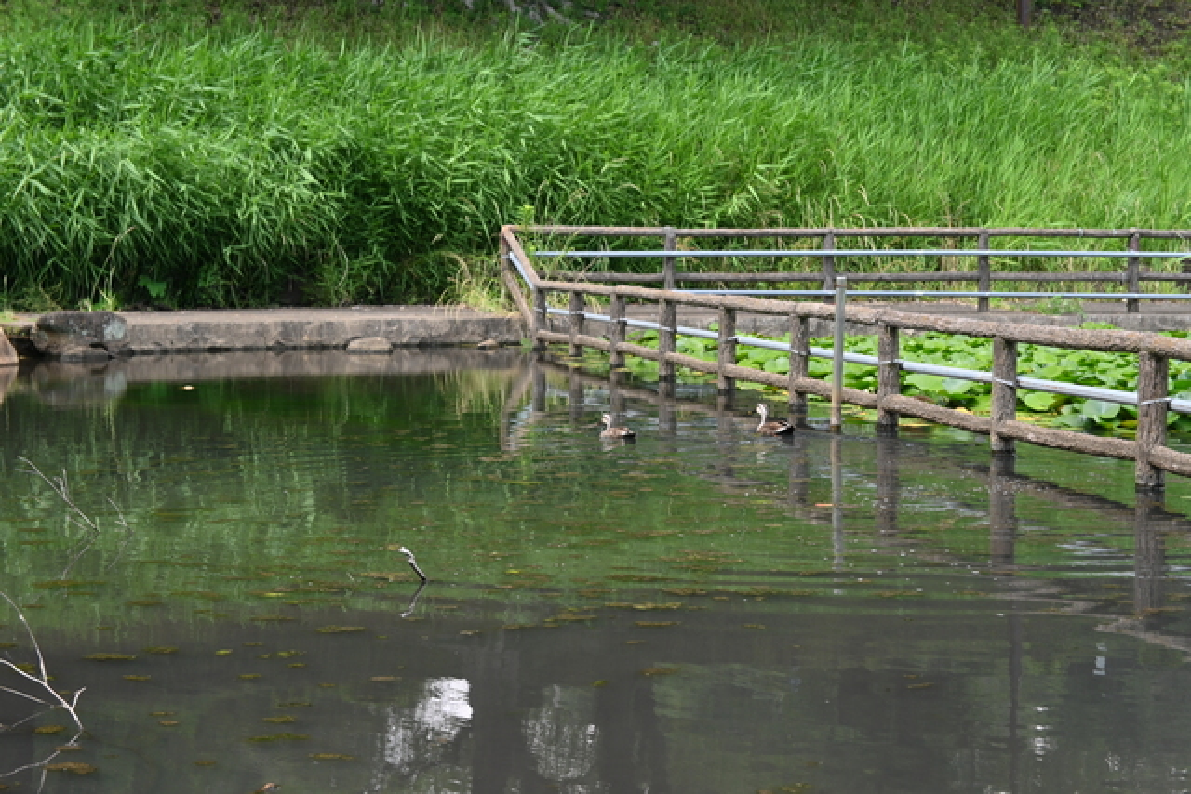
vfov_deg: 18.2
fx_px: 2482
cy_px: 397
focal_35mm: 75
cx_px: 596
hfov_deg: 27.0
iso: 320
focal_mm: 50
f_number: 6.3
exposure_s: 1/100
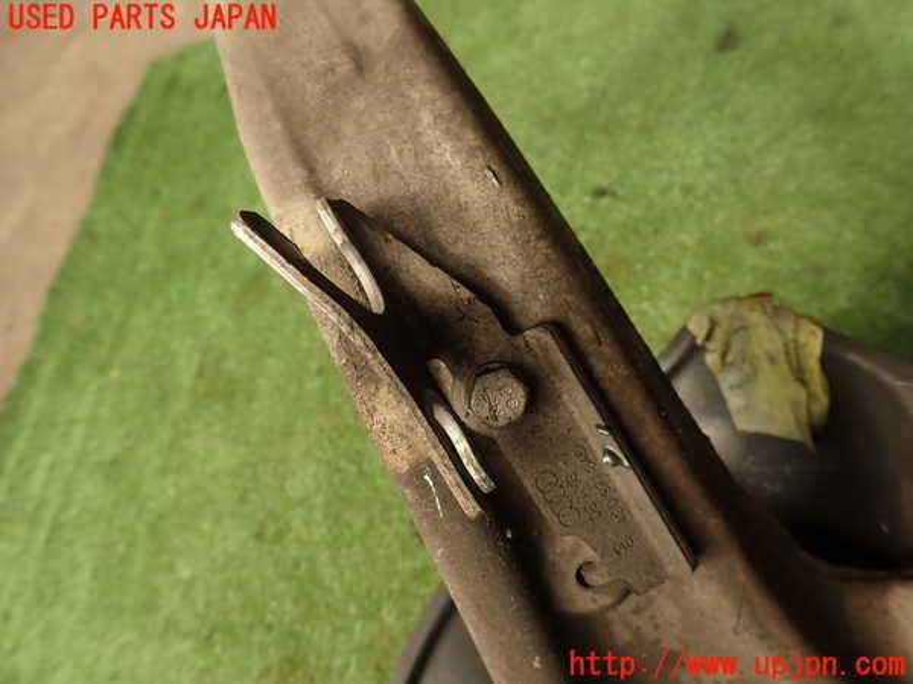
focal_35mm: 25
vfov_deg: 54.9
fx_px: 659
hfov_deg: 69.4
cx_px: 456
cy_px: 342
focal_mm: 4.5
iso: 100
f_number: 2.8
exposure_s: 1/400
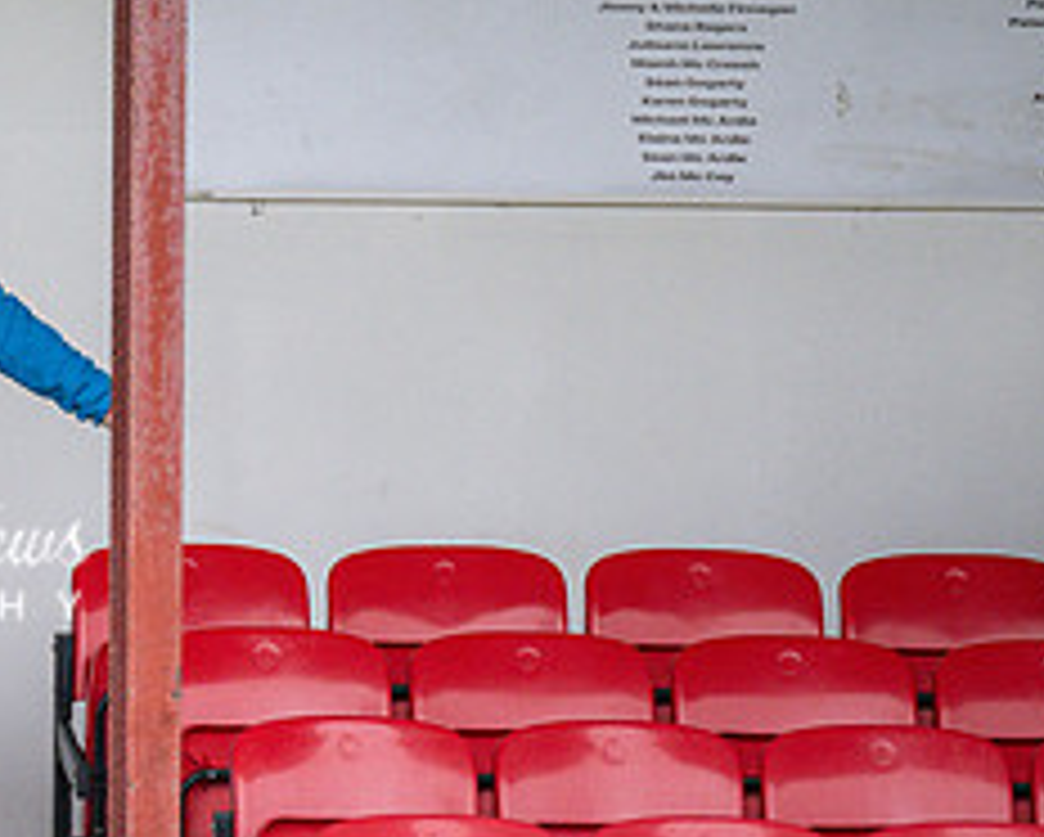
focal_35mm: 704
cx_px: -216
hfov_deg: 2.7
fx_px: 21771
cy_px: 466
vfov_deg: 2.2
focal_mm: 300
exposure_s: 1/1000
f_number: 2.8
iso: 1600
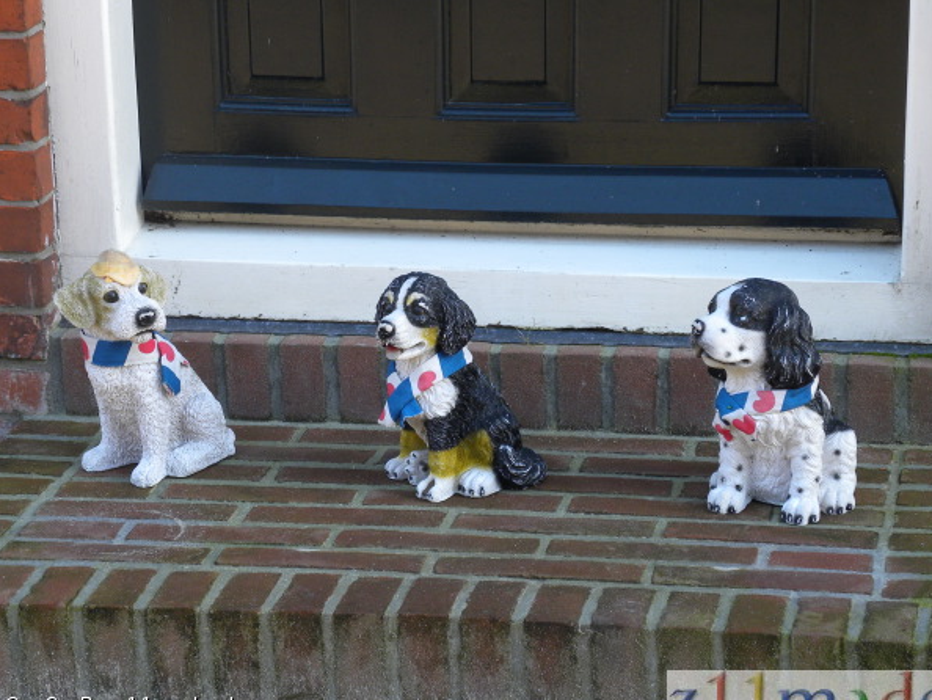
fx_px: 3394
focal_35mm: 126
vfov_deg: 11.8
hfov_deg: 15.6
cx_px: 450
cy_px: 350
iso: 116
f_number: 4
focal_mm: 20.8
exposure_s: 1/81
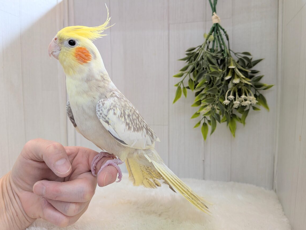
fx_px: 221
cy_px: 113
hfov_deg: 69.4
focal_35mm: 25
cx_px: 152
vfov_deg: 54.9
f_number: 1.7
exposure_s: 1/100
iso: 43
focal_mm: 4.53
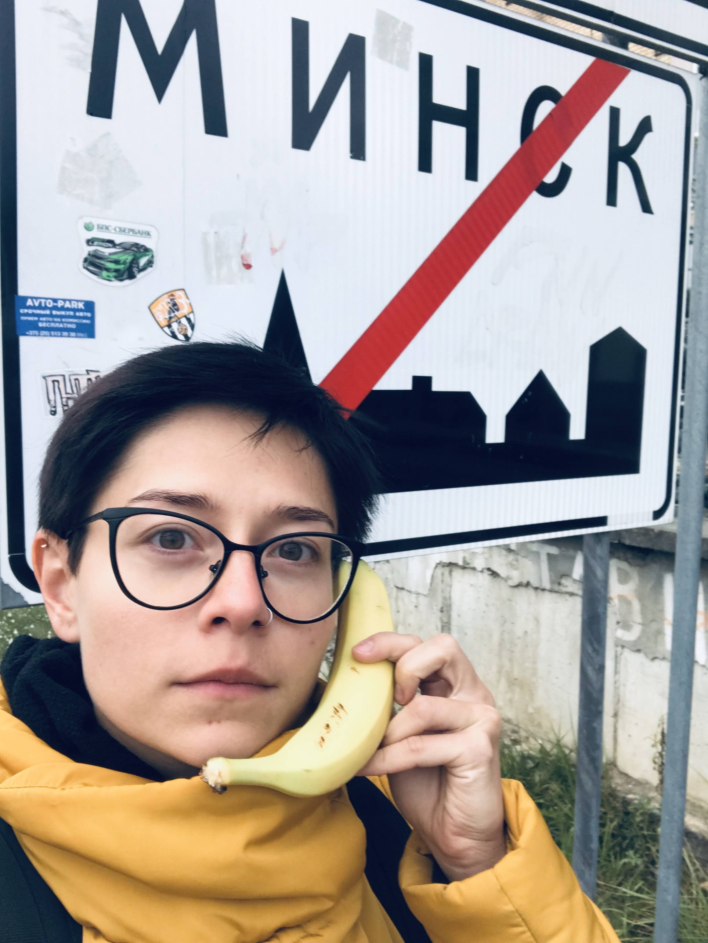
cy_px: 472
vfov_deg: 56.8
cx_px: 354
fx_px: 872
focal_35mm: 32
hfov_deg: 44.2
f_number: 2.2
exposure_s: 1/169
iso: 25
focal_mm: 2.87
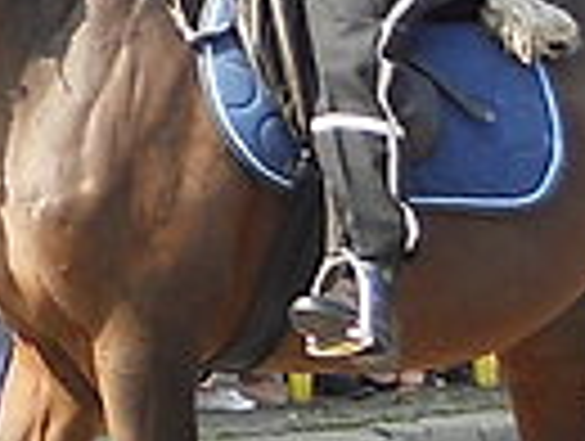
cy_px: -412
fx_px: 4791
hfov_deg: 6.4
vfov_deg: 5.2
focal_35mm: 283
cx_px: -1143
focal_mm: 6.72
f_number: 3.1
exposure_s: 1/200
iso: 80
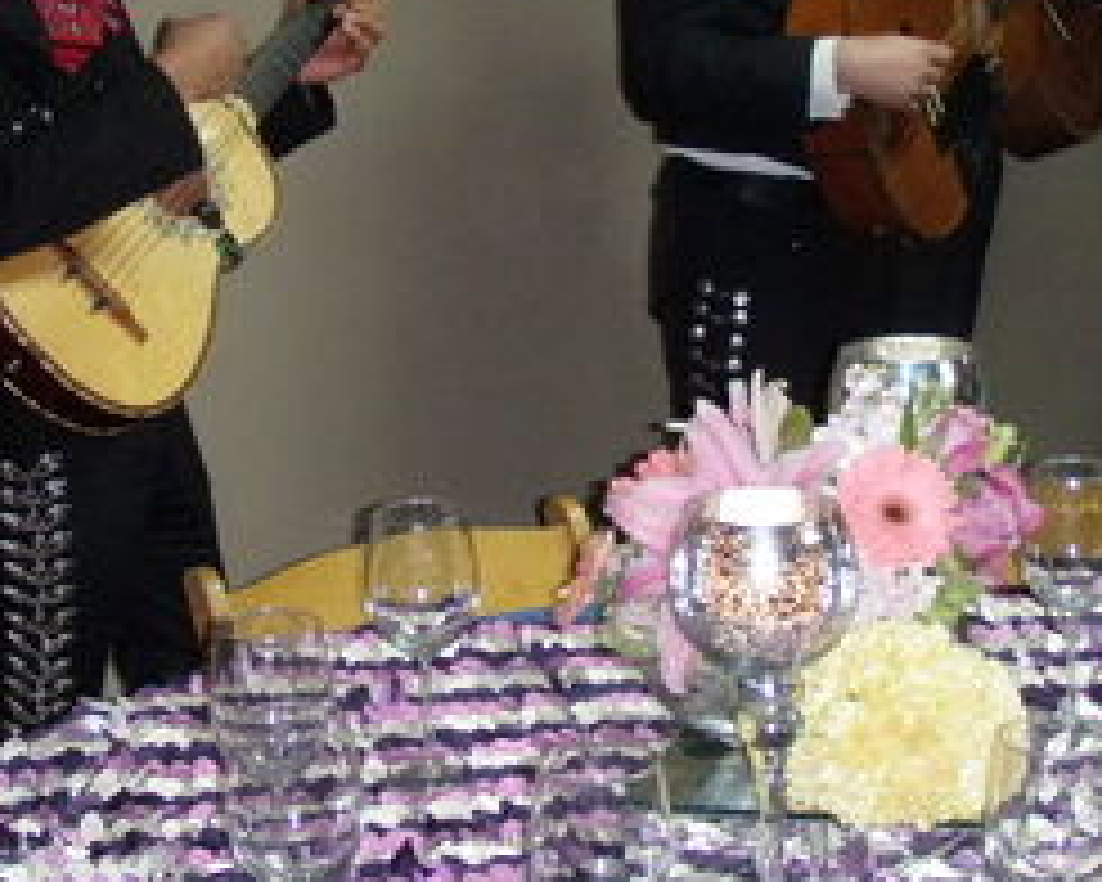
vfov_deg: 15.8
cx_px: 576
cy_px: 256
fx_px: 3164
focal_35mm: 97
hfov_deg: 19.8
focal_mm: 6.7
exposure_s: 1/30
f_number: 3.5
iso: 320
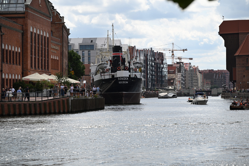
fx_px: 830
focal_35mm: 120
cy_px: 83
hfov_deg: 17.1
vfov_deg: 11.4
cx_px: 124
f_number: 6.3
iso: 100
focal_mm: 120
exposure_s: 1/640
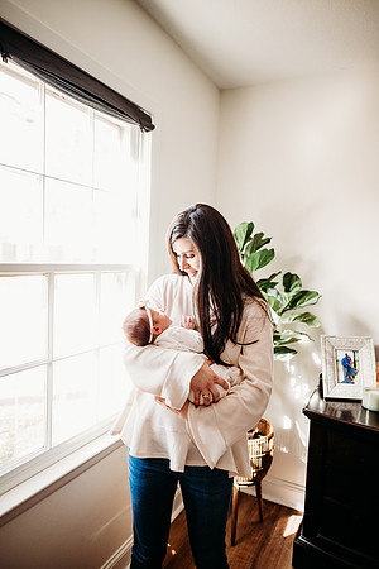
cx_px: 190
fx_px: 379
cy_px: 284
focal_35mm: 24
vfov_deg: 73.7
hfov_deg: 53.1
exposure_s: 1/500
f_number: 1.8
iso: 640
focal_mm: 24
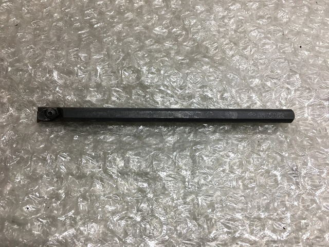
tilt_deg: -65.6
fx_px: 276
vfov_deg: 48.2
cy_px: 124
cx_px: 164
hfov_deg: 61.7
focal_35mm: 29
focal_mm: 4.15
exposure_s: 1/120
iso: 40
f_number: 2.2
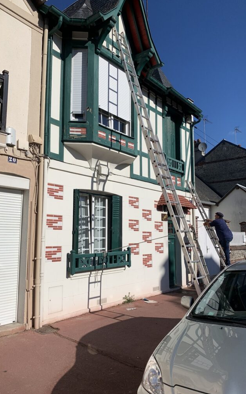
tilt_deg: +9.2
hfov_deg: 44.5
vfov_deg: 66.5
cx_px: 113
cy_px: 197
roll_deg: -0.3
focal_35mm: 28
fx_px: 300
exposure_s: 1/6061
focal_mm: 4.25
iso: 25
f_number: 1.8
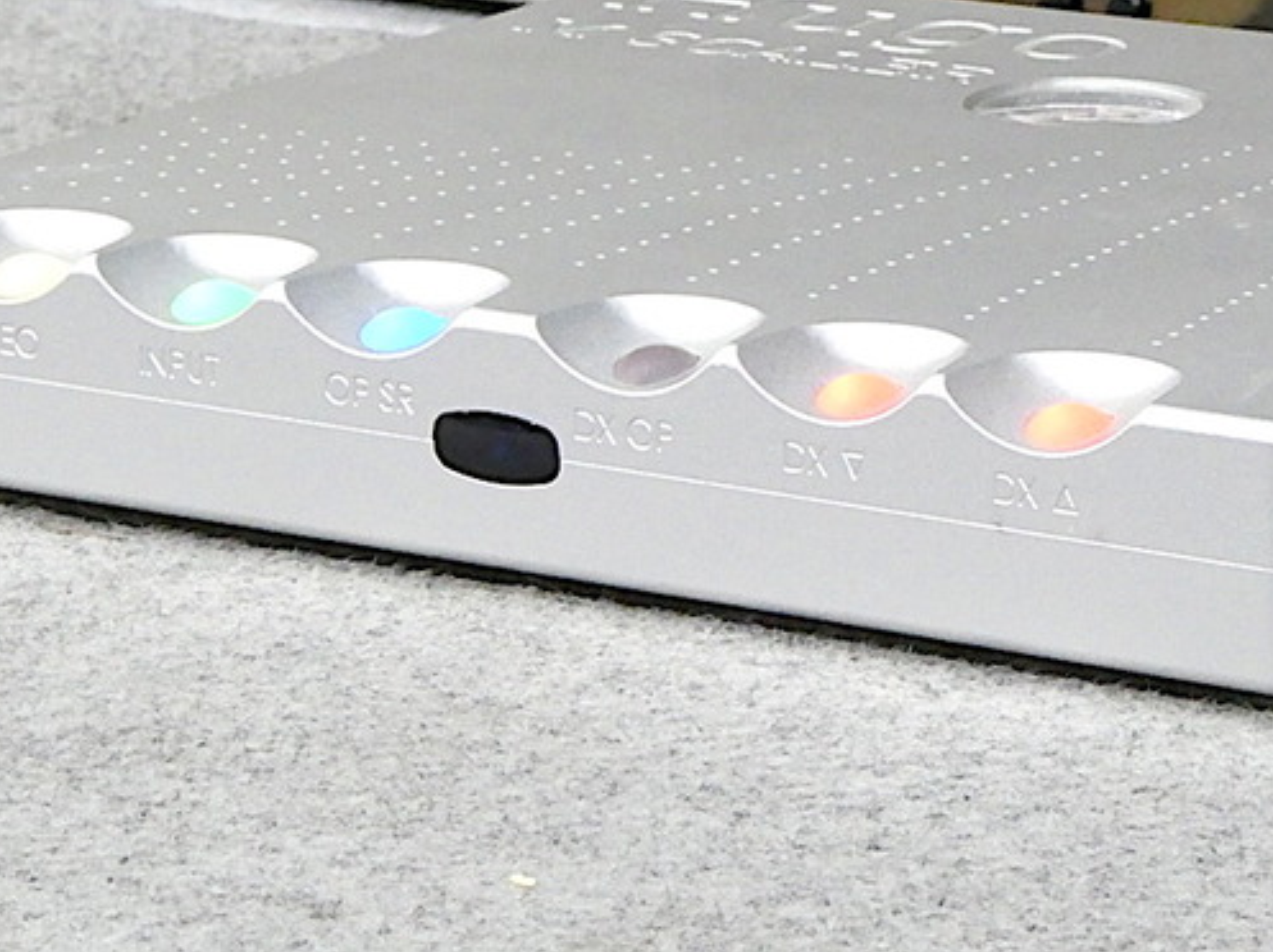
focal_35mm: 174
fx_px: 6394
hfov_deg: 11.4
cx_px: 848
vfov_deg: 8.5
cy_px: 325
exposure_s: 1/20
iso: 1600
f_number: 7.1
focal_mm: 16.1
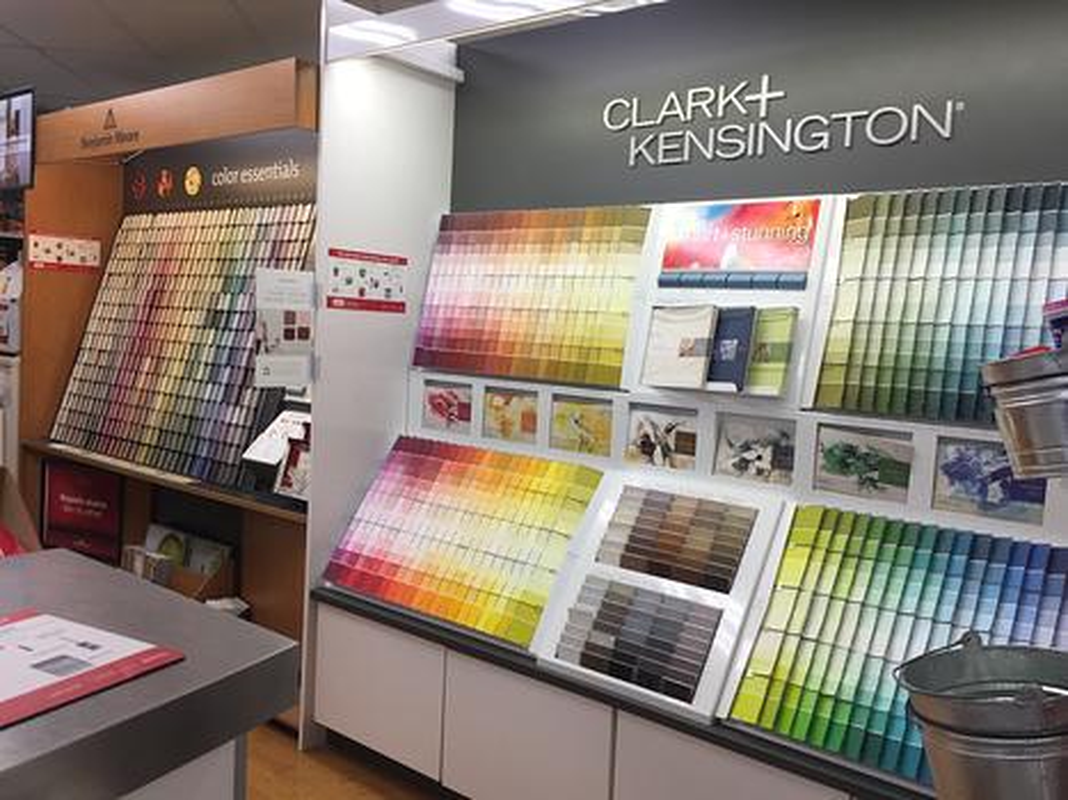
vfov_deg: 48.2
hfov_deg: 61.7
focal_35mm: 29
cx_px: 534
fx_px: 895
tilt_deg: -4.9
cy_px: 400
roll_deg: -2.6
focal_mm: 4.15
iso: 50
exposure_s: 1/120
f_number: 2.2
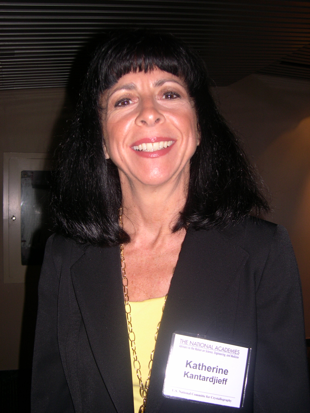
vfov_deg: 49.0
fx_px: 454
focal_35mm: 38
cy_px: 206
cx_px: 155
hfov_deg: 37.7
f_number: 2.8
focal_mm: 8
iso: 100
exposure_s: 1/60
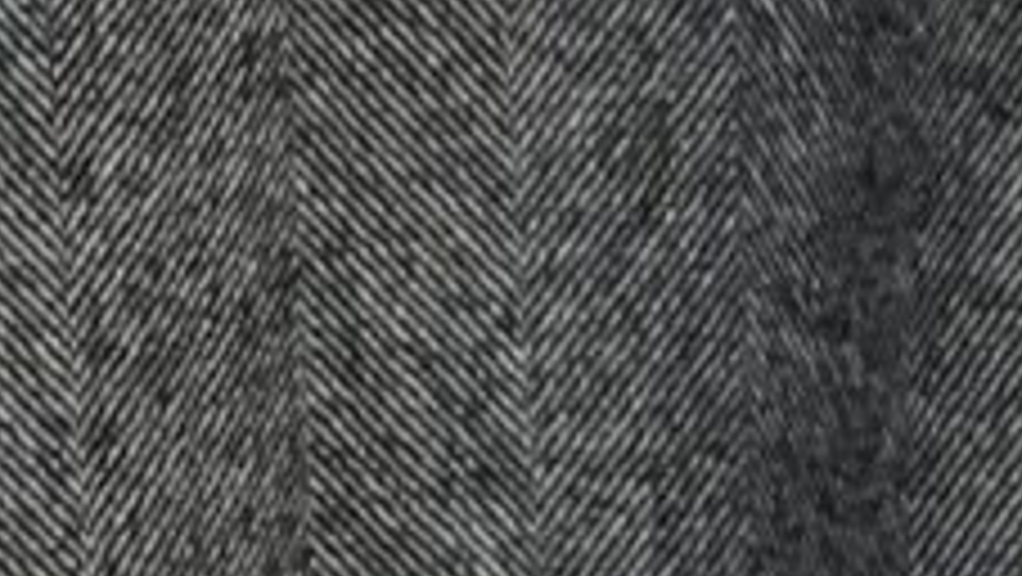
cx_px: 1441
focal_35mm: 275
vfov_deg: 4.1
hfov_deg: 7.7
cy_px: -1876
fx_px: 7457
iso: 25
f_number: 1.8
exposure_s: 1/30
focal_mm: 4
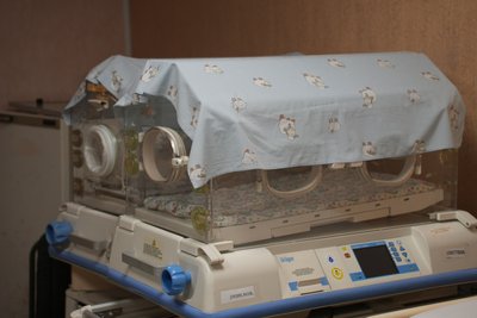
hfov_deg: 27.0
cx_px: 238
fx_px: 994
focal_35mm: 75
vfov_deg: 18.2
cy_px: 159
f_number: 4
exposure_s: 1/160
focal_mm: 75
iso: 800
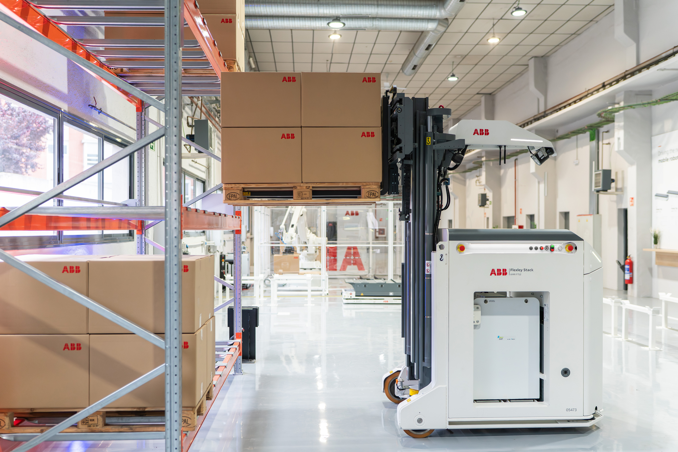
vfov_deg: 37.9
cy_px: 226
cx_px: 339
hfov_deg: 54.4
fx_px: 659
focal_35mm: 35
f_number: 2
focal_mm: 35
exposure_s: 1/1250
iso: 1600
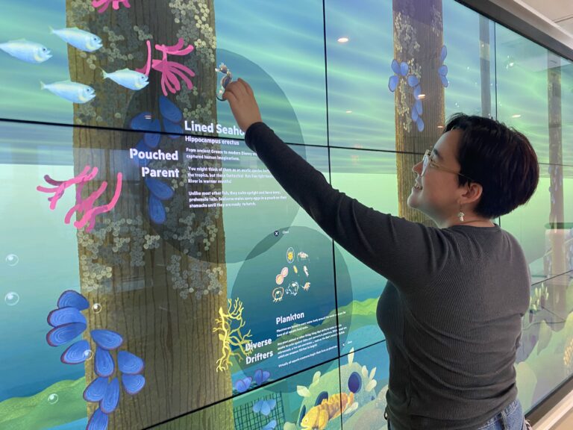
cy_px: 215
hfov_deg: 67.3
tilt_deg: -1.8
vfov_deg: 53.1
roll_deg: +1.6
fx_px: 430
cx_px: 286
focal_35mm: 26
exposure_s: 1/60
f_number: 1.8
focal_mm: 4.25
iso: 160
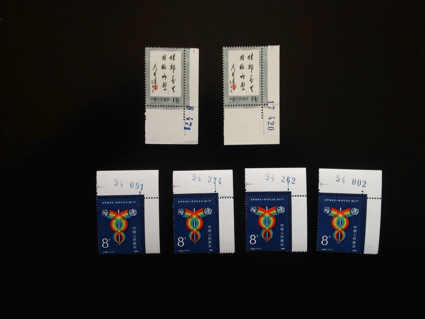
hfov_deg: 52.6
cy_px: 160
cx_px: 212
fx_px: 430
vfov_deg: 40.7
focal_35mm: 35
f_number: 2.4
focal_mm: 4.28
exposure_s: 1/30
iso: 50
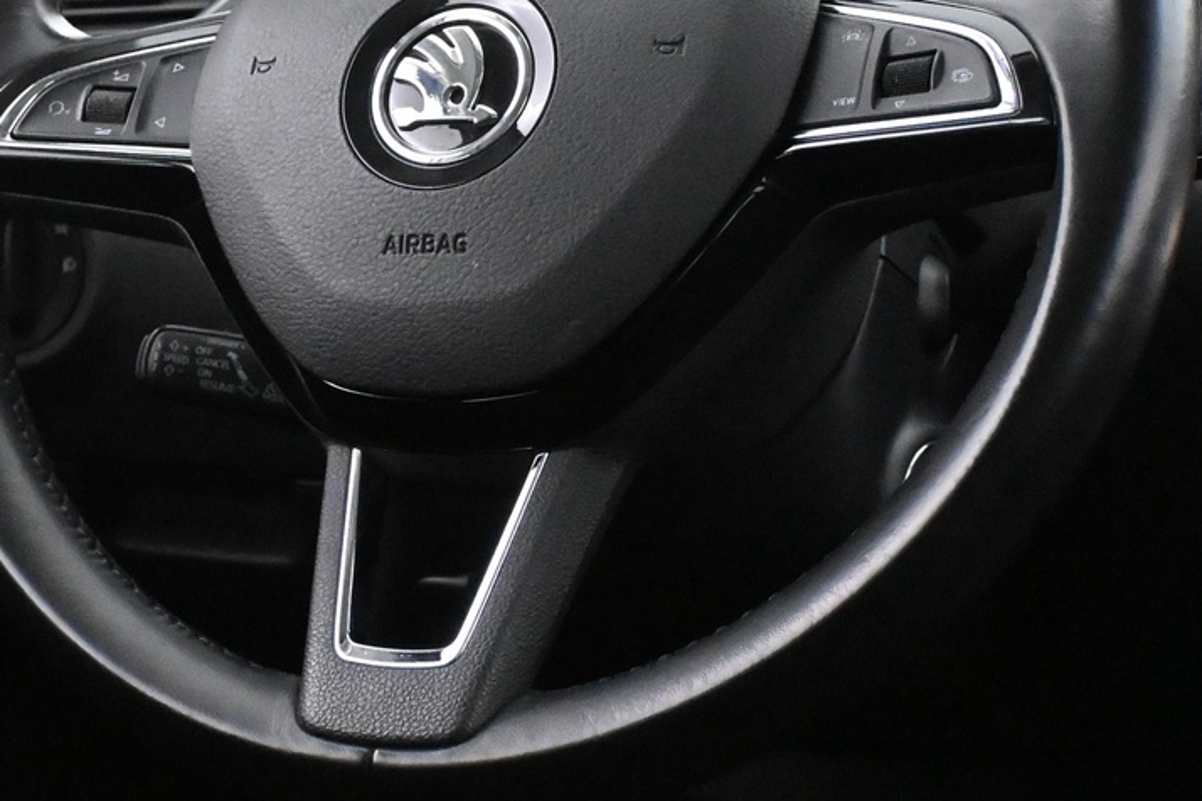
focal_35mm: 85
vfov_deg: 15.9
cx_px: 449
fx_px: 2842
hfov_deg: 23.8
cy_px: 130
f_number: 4.2
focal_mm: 25
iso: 11400
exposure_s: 1/60
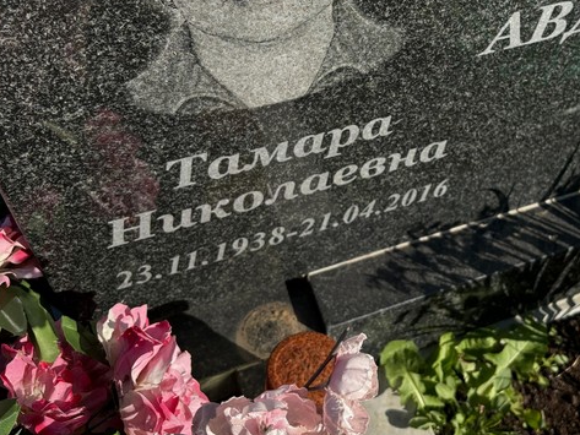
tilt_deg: -45.5
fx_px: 737
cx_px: 406
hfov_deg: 42.1
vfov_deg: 32.6
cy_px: 140
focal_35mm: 44
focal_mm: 5.96
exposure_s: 1/2451
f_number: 1.6
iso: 50
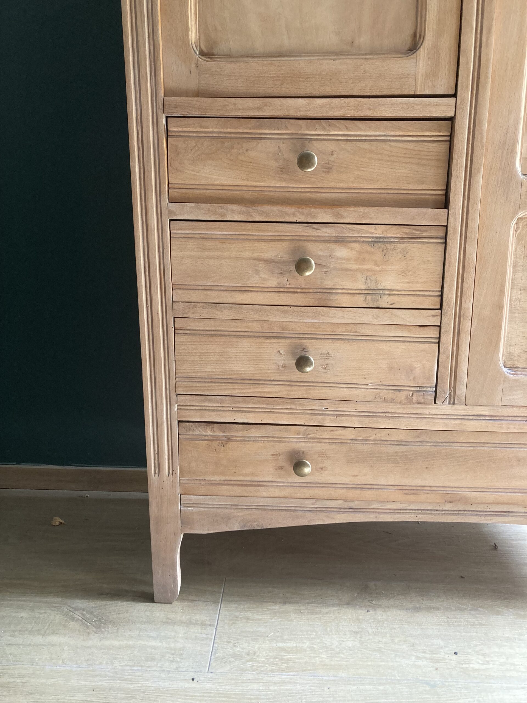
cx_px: 264
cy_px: 352
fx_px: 568
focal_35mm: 28
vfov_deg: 63.4
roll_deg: +0.3
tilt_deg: -11.5
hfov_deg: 49.7
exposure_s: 1/60
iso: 160
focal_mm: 3.99
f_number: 1.8
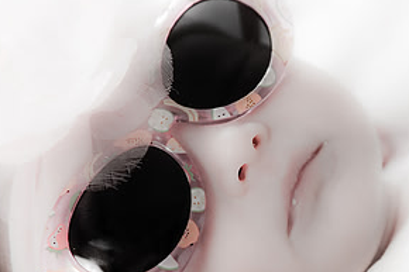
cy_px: 140
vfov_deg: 10.4
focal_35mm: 132
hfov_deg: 15.5
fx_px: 1499
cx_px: 298
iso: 200
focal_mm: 44
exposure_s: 1/80
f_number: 2.8
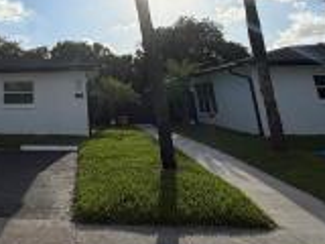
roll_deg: +0.9
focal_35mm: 35
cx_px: 37
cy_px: -10
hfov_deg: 47.6
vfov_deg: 35.9
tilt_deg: +18.6
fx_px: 329
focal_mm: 2.22
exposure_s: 1/2092
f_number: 2.2
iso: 20
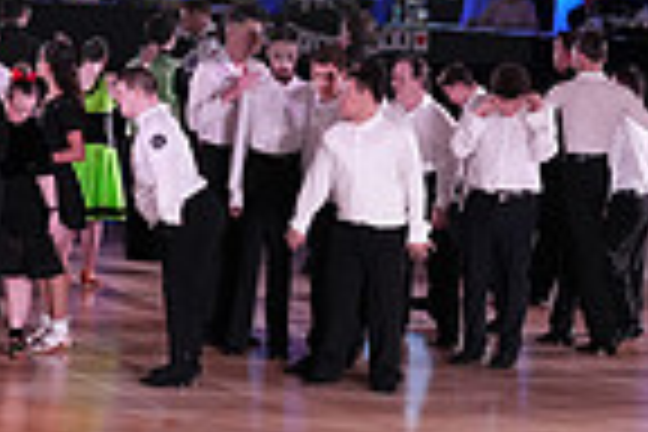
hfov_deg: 13.9
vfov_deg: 9.3
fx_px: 2632
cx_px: 40
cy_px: -56
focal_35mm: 146
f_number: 4.5
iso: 2000
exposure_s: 1/200
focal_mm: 36.3
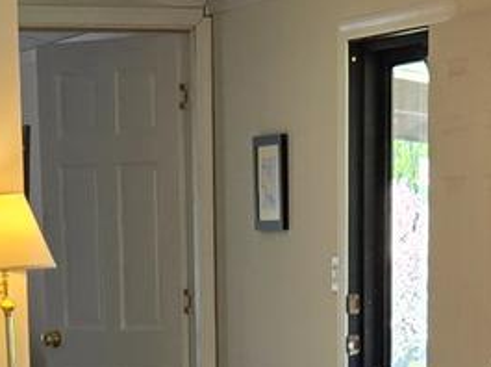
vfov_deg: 7.5
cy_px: 1031
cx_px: 291
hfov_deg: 11.1
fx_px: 2521
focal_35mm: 178
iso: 40
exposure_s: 1/120
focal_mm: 5.4
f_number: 1.8
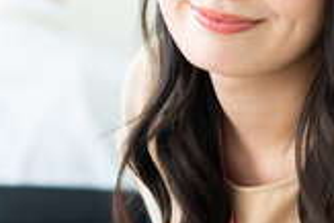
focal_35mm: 333
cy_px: 172
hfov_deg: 6.2
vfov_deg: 4.1
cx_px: 10
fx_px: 3092
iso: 400
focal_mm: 85
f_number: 2.8
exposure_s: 1/125
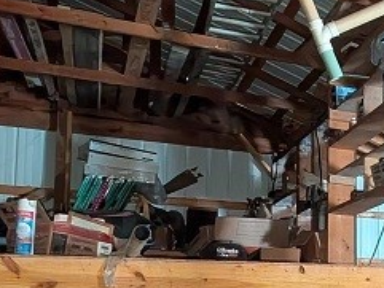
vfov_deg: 27.8
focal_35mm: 51
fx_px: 566
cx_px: 449
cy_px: 243
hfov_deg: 31.9
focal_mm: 2.02
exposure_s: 1/20.5
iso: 4015
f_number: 1.7
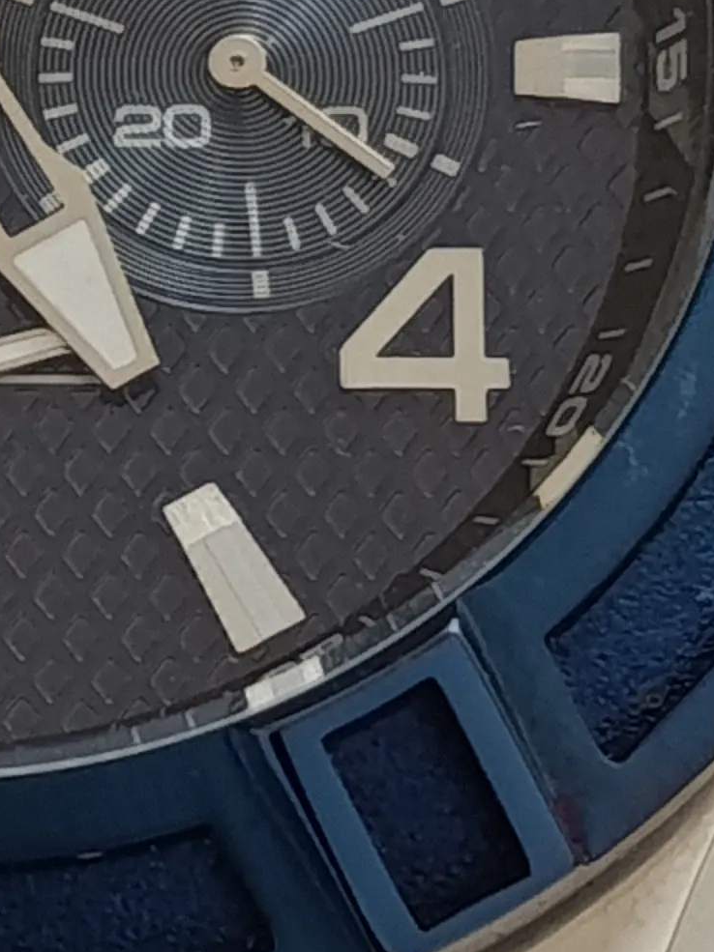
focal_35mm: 195
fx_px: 5366
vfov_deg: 10.1
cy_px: 528
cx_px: -122
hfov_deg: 7.6
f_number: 1.7
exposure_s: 1/100
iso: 1138
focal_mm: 5.24
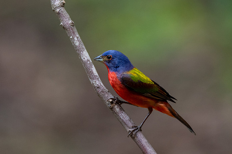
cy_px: 60
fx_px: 7017
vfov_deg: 1.3
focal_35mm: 1089
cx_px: 113
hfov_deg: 1.9
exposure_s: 1/400
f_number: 6.3
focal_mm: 600
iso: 1000
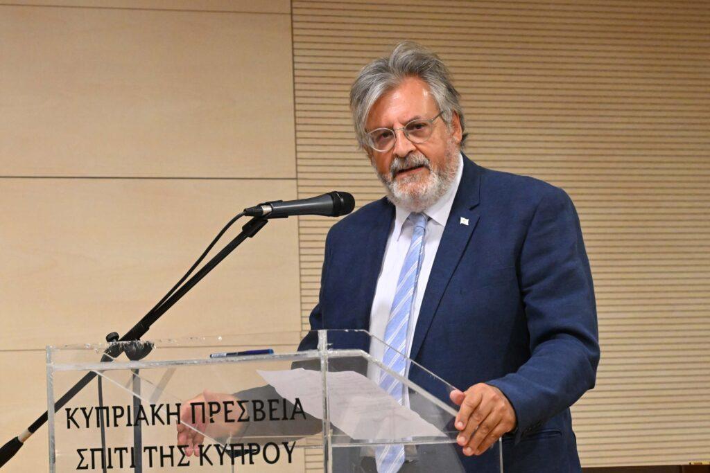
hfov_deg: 11.4
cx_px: 355
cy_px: 236
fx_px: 3550
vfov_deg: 7.6
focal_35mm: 180
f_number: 5.6
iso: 9000
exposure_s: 1/200
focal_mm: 120
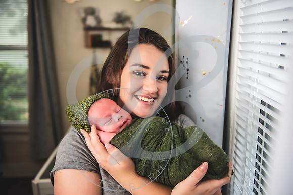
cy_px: 97
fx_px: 296
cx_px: 150
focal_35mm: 36
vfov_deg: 36.5
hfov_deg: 52.6
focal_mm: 35
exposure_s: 1/160
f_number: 2.8
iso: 640
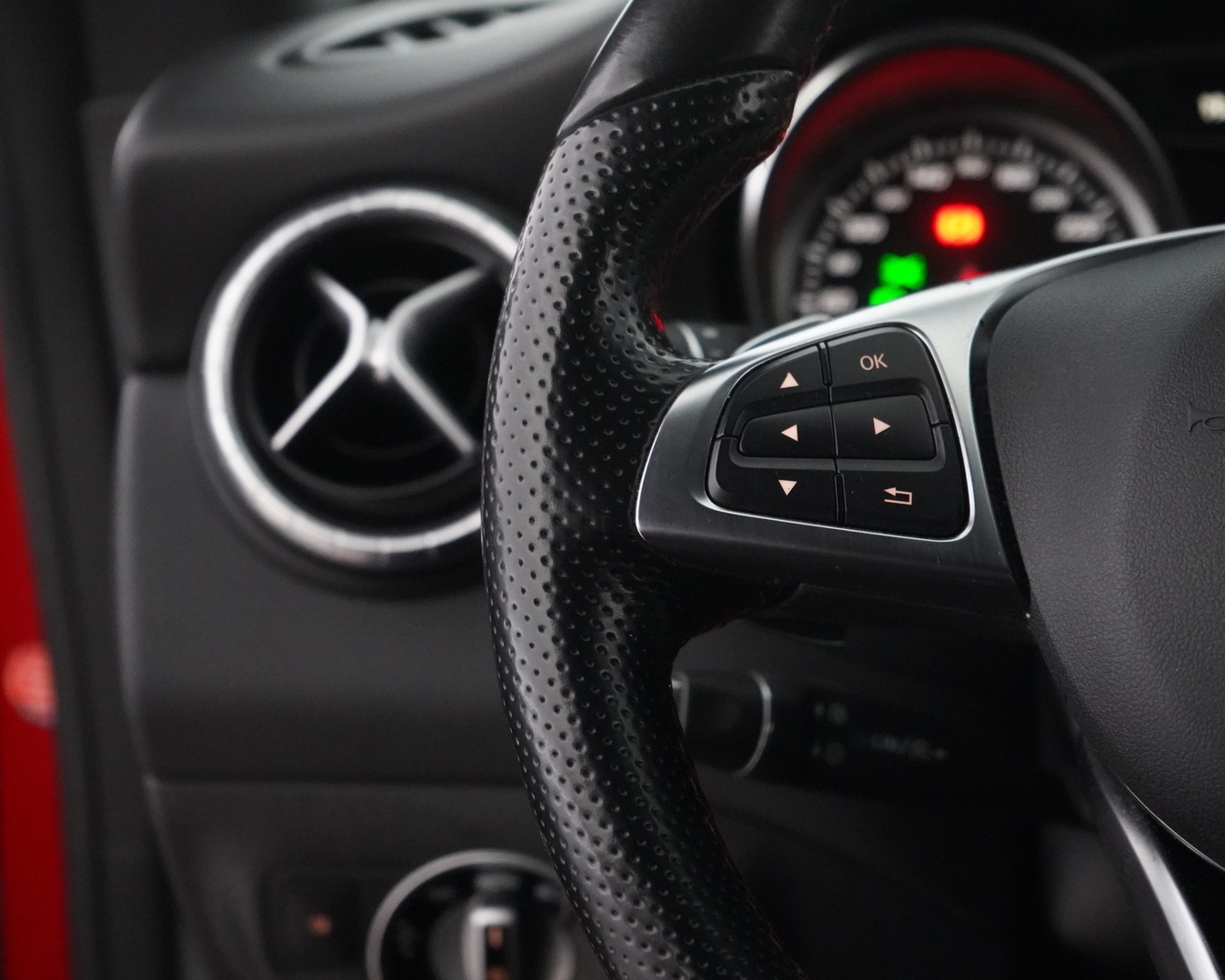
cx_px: 723
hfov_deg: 24.1
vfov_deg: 19.4
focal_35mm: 79
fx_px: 2865
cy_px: 490
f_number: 5.6
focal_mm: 70
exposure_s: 1/60
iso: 12800
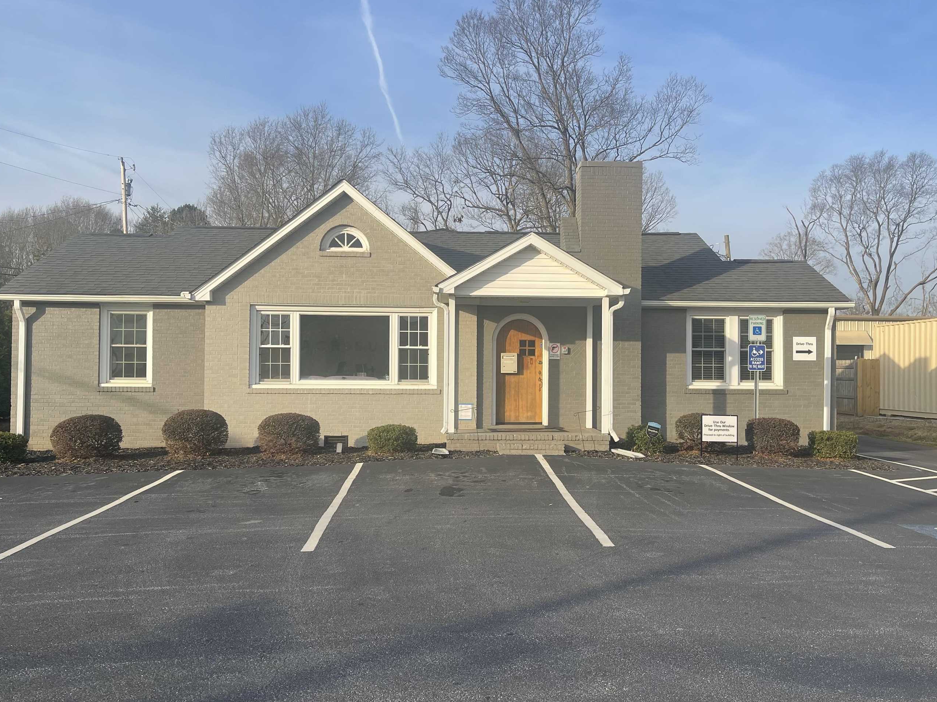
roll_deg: -0.7
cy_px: 366
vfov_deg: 46.8
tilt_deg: +0.9
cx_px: 488
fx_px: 812
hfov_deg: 59.9
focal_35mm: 30
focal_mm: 5.1
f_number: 1.6
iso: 32
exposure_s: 1/2012
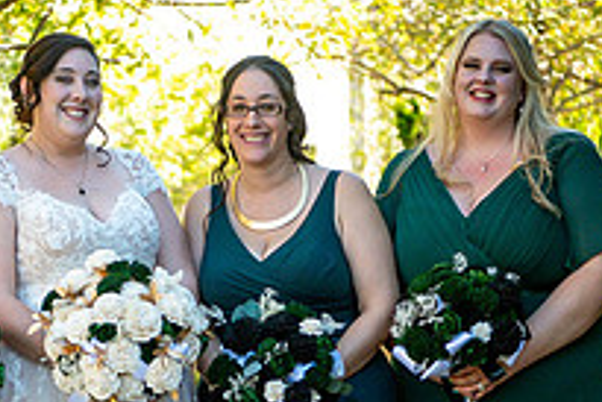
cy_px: 412
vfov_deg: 6.9
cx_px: 135
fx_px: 3313
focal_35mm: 198
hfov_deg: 10.4
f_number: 2.8
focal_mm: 70
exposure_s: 1/3200
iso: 1600
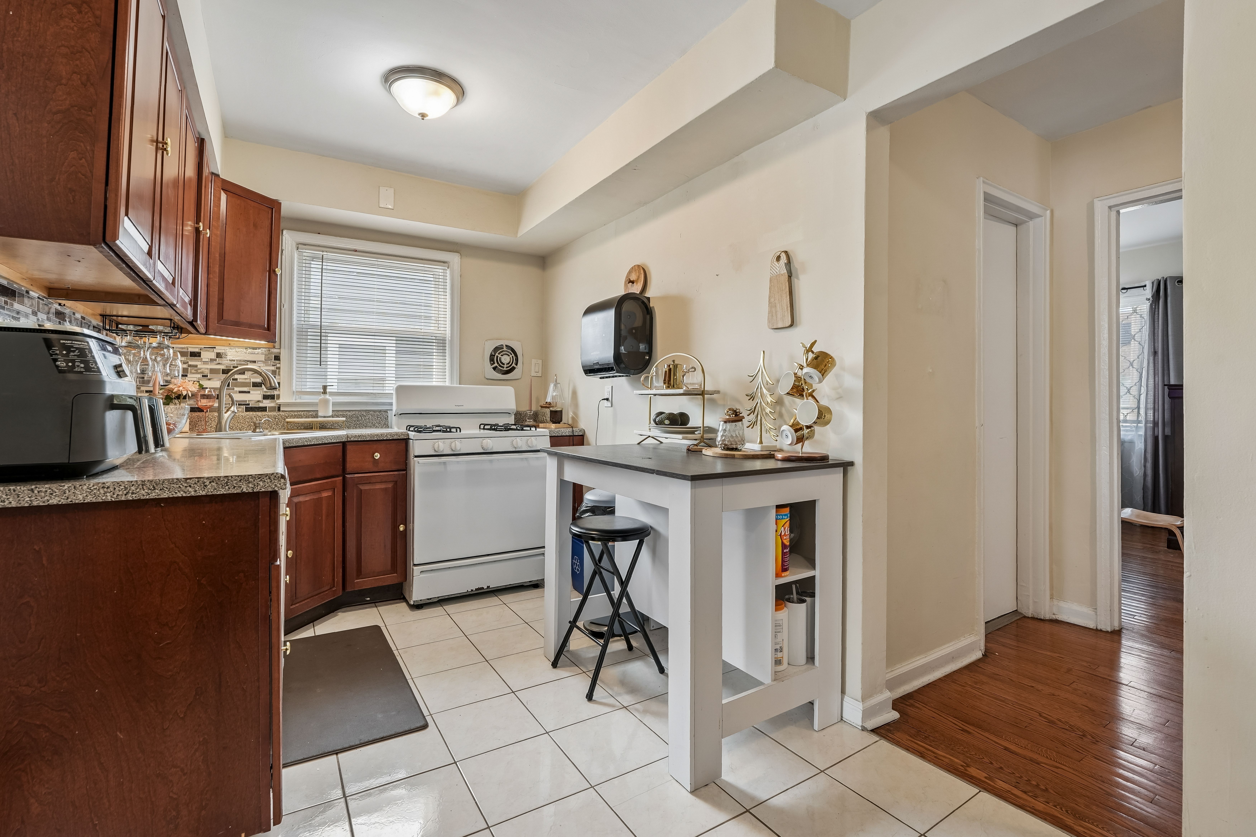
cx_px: 628
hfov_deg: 104.3
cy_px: 418
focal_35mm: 14
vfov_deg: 81.2
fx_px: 488
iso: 200
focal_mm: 14
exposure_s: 1/8
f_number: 8
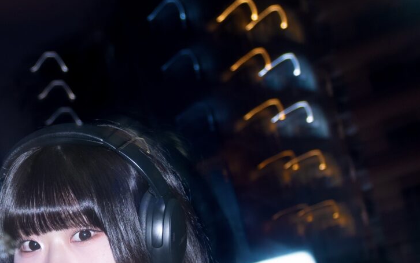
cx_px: 110
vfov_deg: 11.1
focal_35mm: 116
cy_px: 335
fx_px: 1327
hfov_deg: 17.9
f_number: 4
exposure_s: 1/3
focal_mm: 21.5
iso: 100
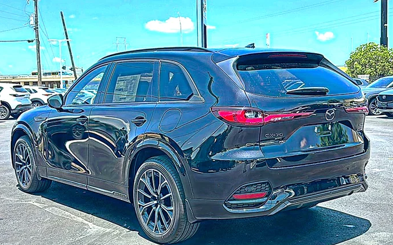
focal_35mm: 39
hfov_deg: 50.4
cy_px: 137
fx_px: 418
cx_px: 199
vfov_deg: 32.7
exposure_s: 1/1259
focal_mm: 6.86
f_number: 1.78
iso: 80
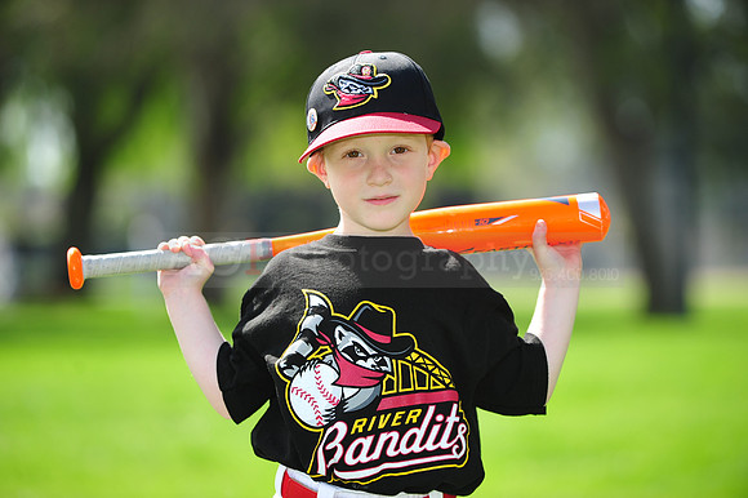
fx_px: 3634
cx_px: 374
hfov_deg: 11.8
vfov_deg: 7.8
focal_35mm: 175
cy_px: 249
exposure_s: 1/800
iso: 200
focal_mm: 175
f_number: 4.5
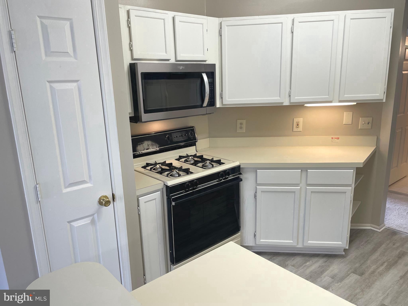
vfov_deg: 53.1
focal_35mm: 26
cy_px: 153
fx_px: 306
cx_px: 204
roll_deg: +2.0
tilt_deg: -13.9
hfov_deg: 67.3
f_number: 1.6
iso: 80
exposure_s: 1/120
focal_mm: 4.2
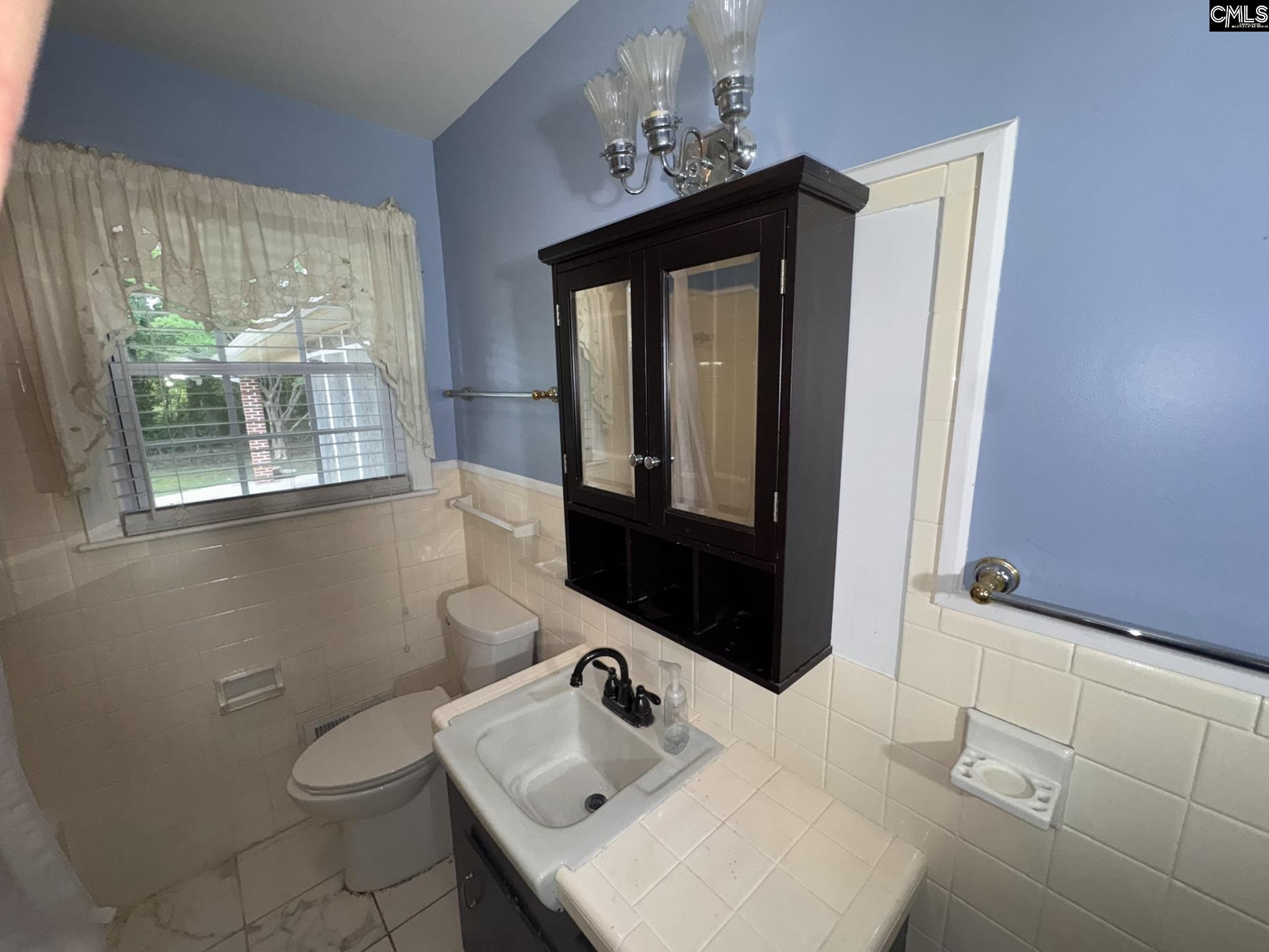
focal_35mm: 14
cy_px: 476
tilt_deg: -12.0
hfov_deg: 102.1
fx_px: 513
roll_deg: +1.2
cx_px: 634
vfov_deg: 85.7
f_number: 2.2
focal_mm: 2.22
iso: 320
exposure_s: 1/60
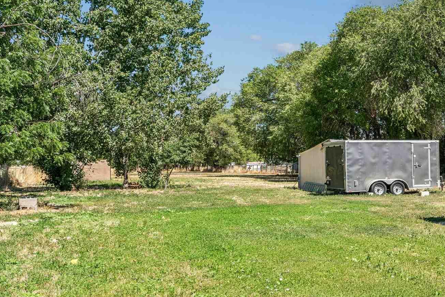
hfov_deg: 37.0
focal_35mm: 47
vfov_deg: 28.5
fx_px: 584
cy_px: 169
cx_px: 452
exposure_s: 1/250
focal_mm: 20.1
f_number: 13
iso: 400
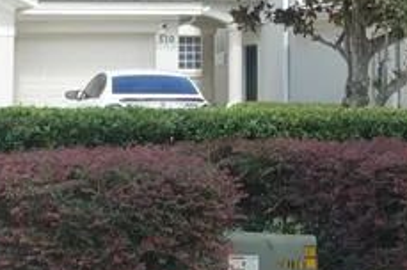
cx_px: 290
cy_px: -238
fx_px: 1919
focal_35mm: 170
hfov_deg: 12.1
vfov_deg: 7.8
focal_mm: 14.23
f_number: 5.6
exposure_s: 1/160
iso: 125
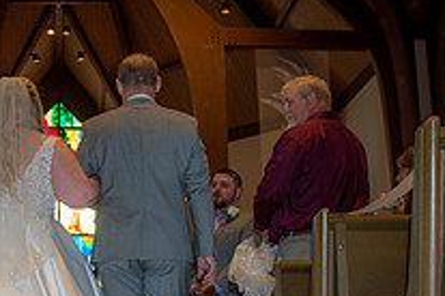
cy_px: 256
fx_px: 878
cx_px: 41
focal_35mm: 71
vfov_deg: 18.9
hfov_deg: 27.4
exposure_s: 1/100
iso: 640
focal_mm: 24
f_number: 5
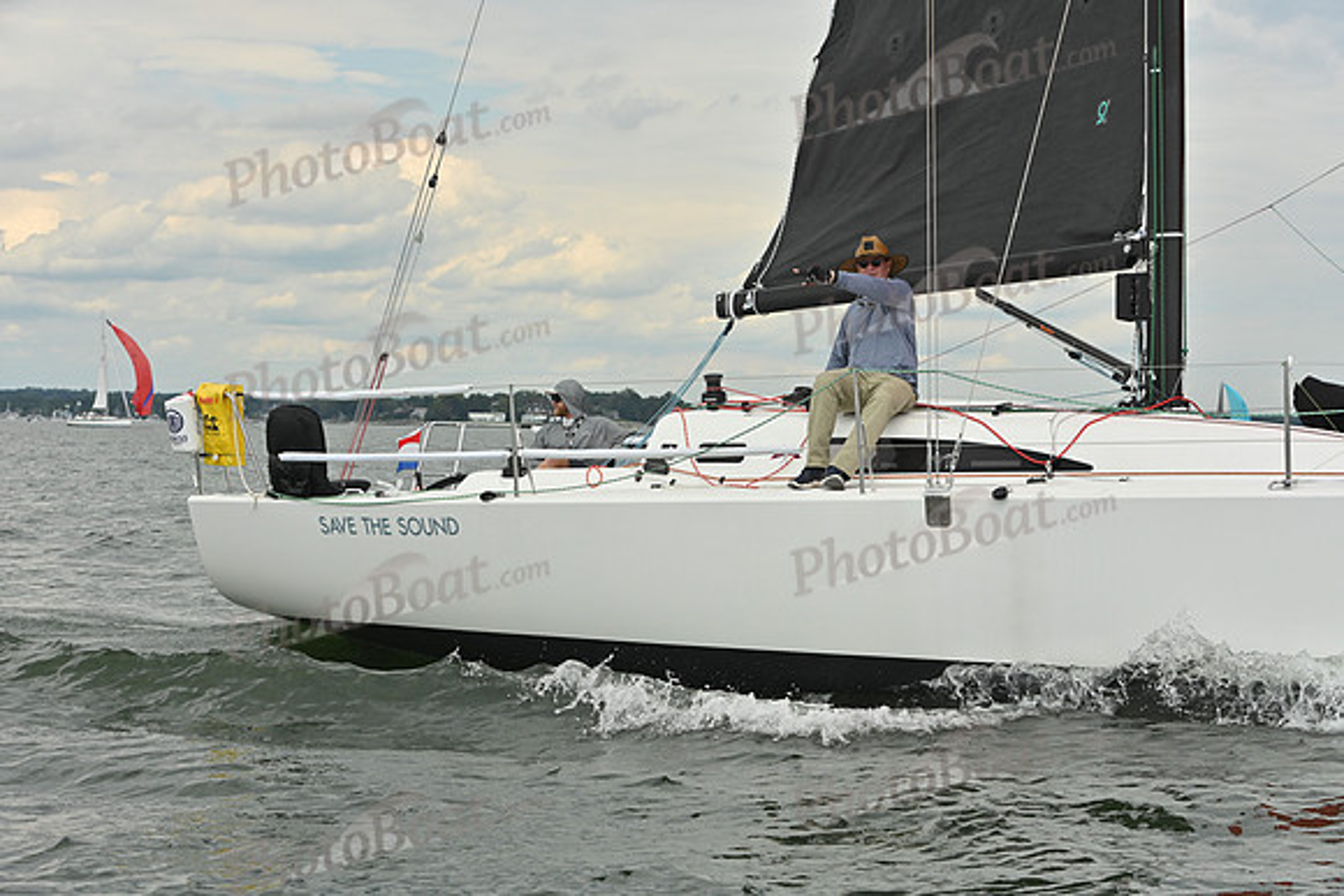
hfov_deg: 28.8
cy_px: 448
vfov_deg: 19.5
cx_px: 672
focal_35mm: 70
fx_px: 2614
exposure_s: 1/1250
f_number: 8
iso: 320
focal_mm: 70
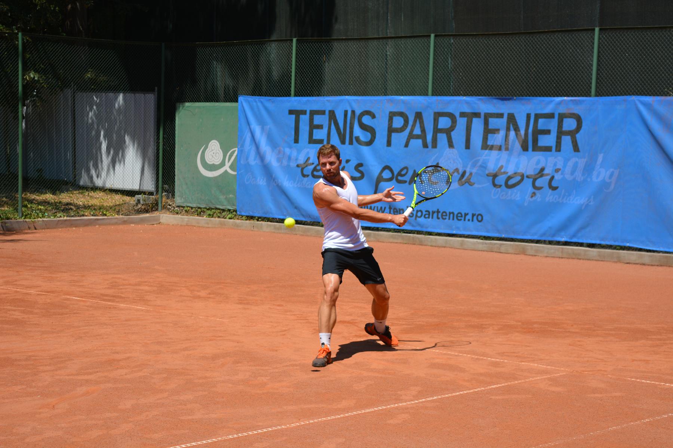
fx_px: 1542
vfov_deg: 16.6
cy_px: 224
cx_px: 336
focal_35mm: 82
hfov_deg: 24.6
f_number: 7.1
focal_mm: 55
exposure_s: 1/1600
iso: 400
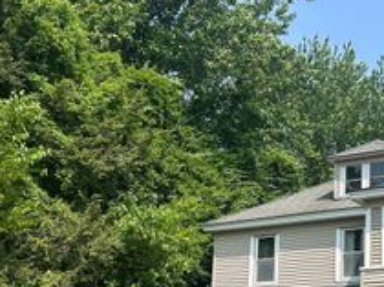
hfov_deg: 30.1
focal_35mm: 62
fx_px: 687
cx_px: 333
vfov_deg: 23.2
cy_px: 235
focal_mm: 5.7
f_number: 1.5
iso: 50
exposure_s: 1/2695
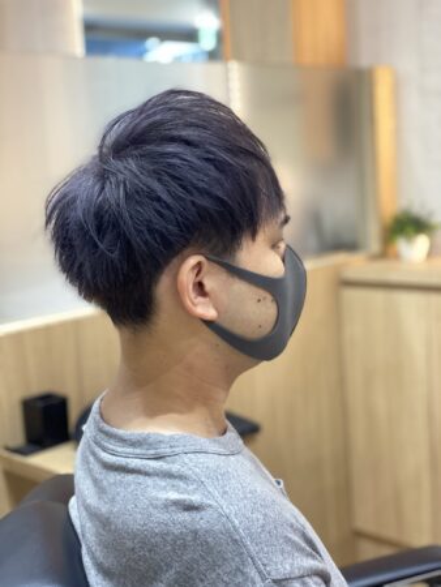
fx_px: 882
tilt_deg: -7.6
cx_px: 220
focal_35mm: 52
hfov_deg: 28.1
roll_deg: +3.5
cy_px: 294
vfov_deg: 36.8
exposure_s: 1/33
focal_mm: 6
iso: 200
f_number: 2
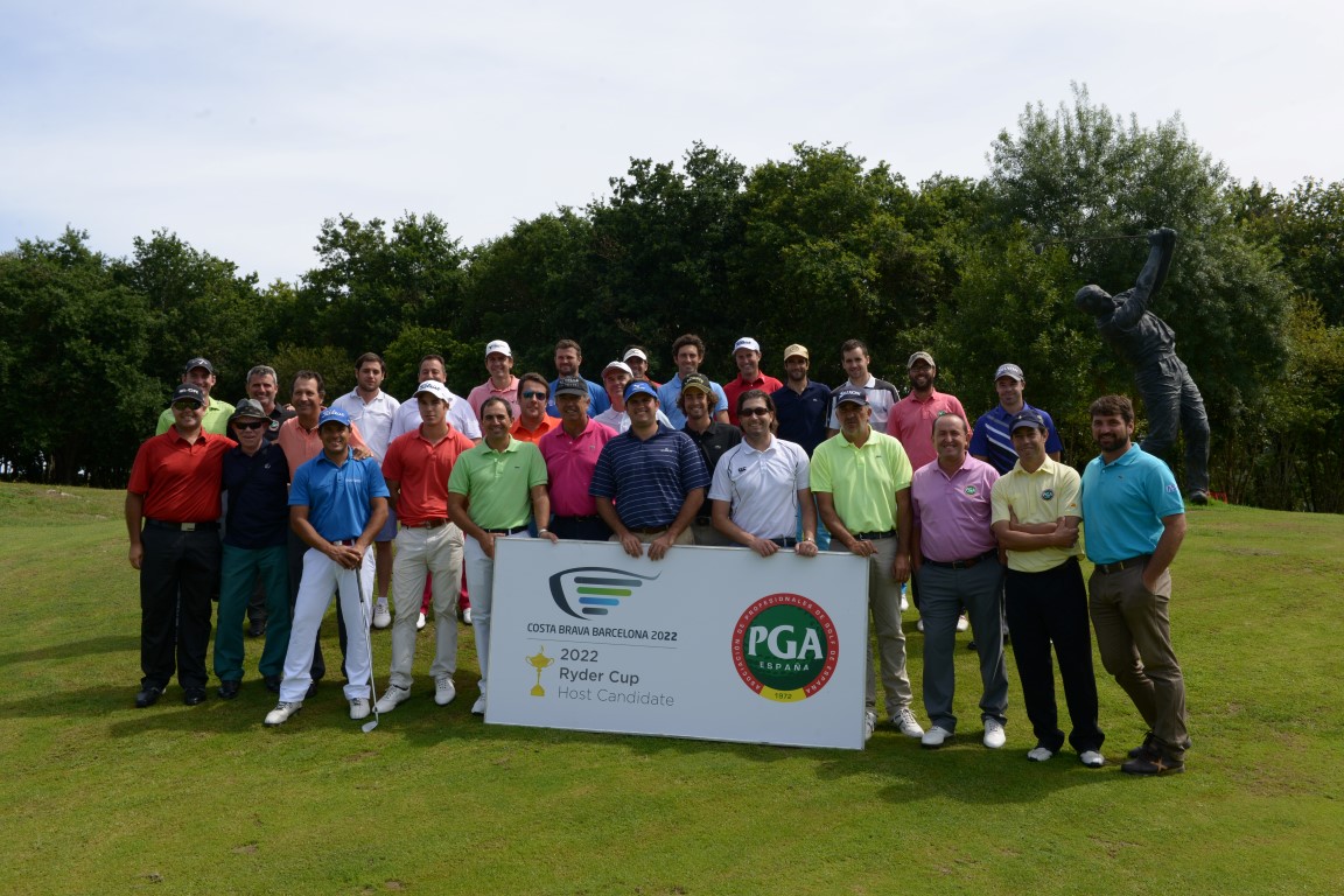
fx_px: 1269
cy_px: 448
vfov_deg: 38.9
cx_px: 672
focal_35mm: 34
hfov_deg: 55.8
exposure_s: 1/160
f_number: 10
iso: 160
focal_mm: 34
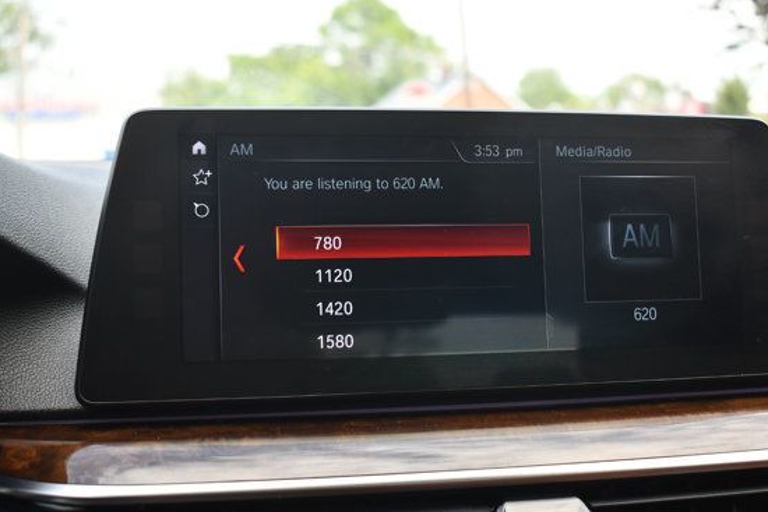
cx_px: 444
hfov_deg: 39.5
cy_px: 250
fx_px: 1067
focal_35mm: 50
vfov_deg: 27.0
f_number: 5
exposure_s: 1/250
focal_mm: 29
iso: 400
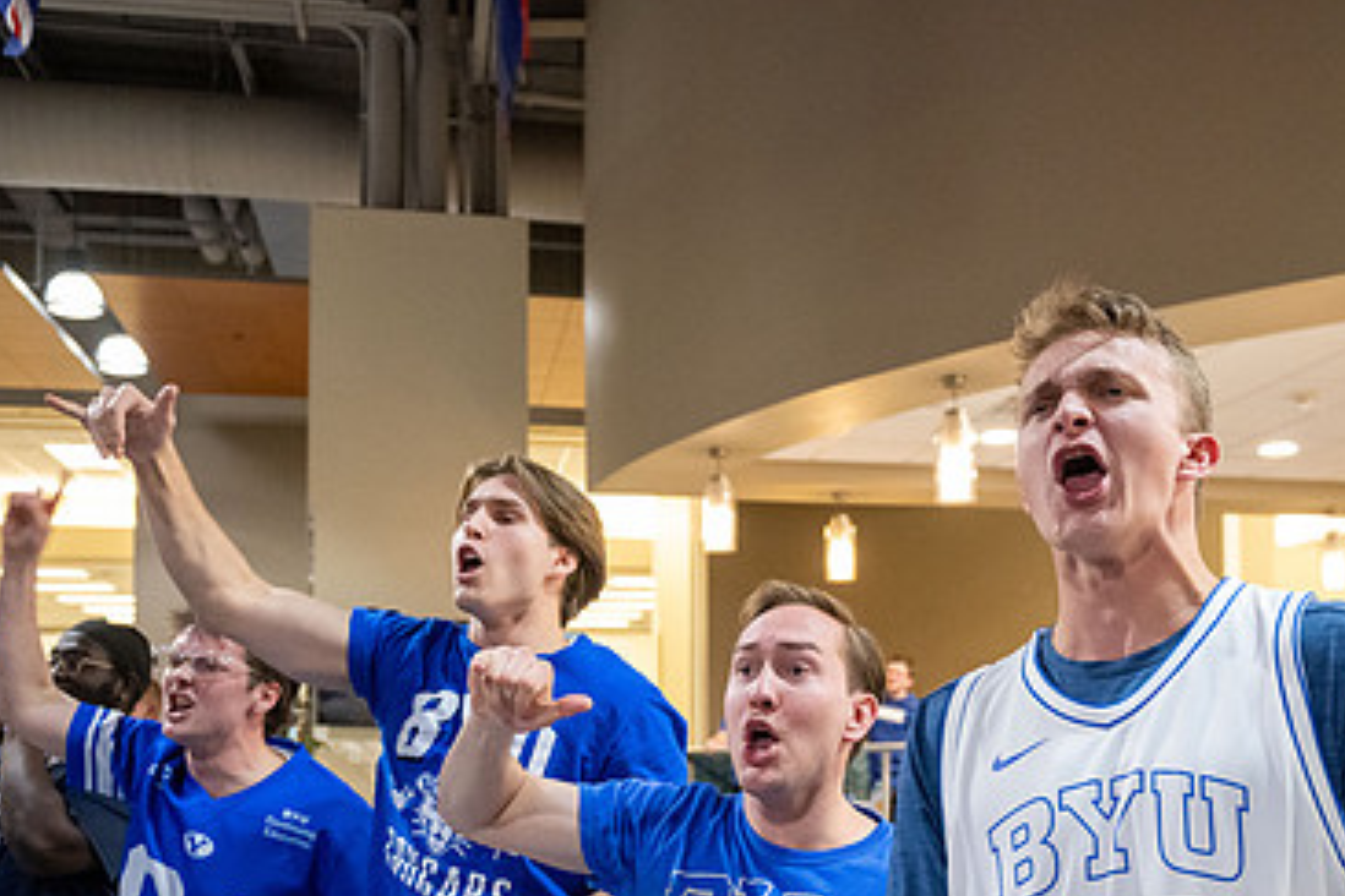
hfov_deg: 50.6
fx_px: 1420
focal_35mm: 38
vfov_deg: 34.1
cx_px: 757
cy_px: 703
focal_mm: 24
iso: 6400
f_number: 2.8
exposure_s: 1/320
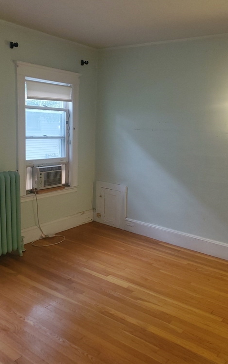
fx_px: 279
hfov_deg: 44.4
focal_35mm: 28
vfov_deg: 66.5
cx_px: 128
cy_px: 180
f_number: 2.4
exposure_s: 1/20
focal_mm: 4.3
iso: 160
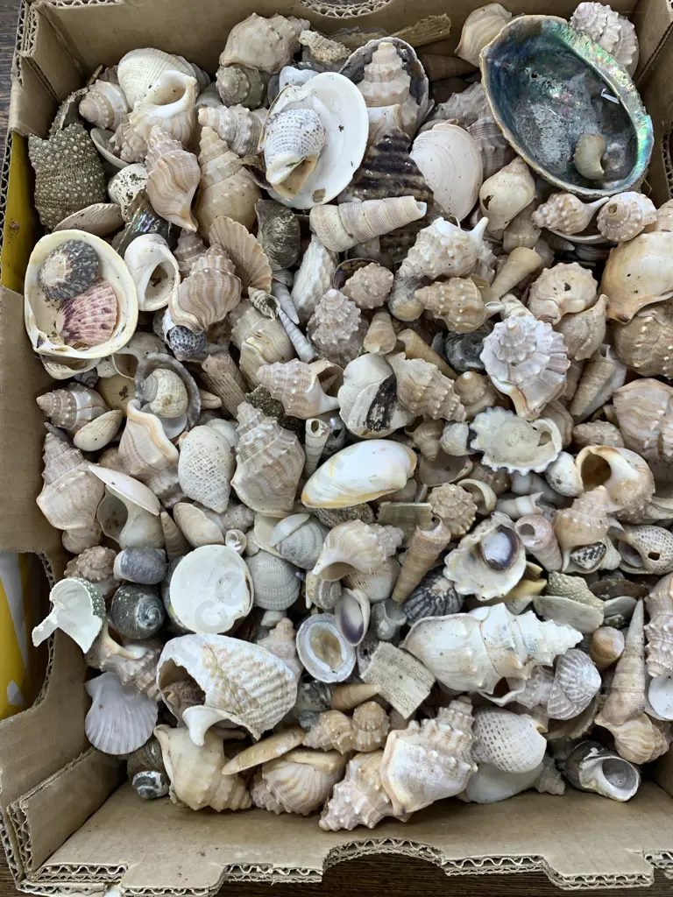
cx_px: 336
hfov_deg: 53.1
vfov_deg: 67.3
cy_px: 448
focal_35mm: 26
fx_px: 674
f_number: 1.8
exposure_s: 1/100
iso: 80
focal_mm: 4.25
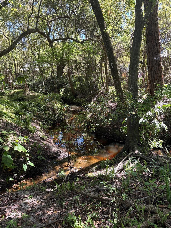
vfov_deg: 67.3
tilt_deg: -12.1
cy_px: 114
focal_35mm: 26
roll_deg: -0.5
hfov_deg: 53.1
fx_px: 171
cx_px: 86
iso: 40
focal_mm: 5.96
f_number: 1.6
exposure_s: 1/130
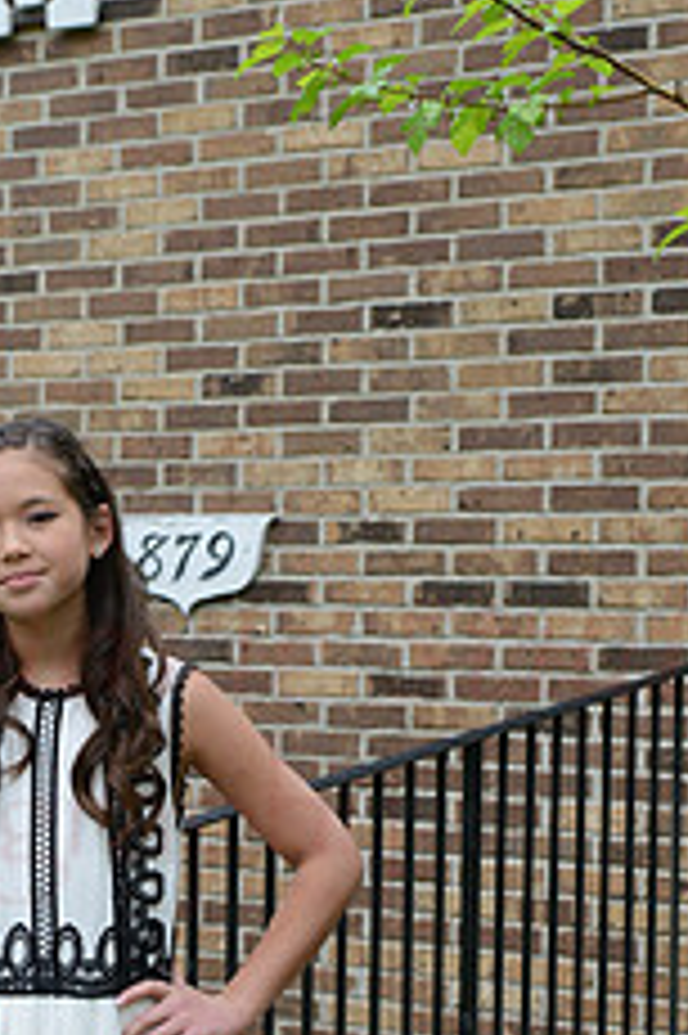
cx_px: 25
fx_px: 2756
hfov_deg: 14.0
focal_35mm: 96
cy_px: 675
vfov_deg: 21.2
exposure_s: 1/200
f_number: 5.6
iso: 500
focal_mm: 38
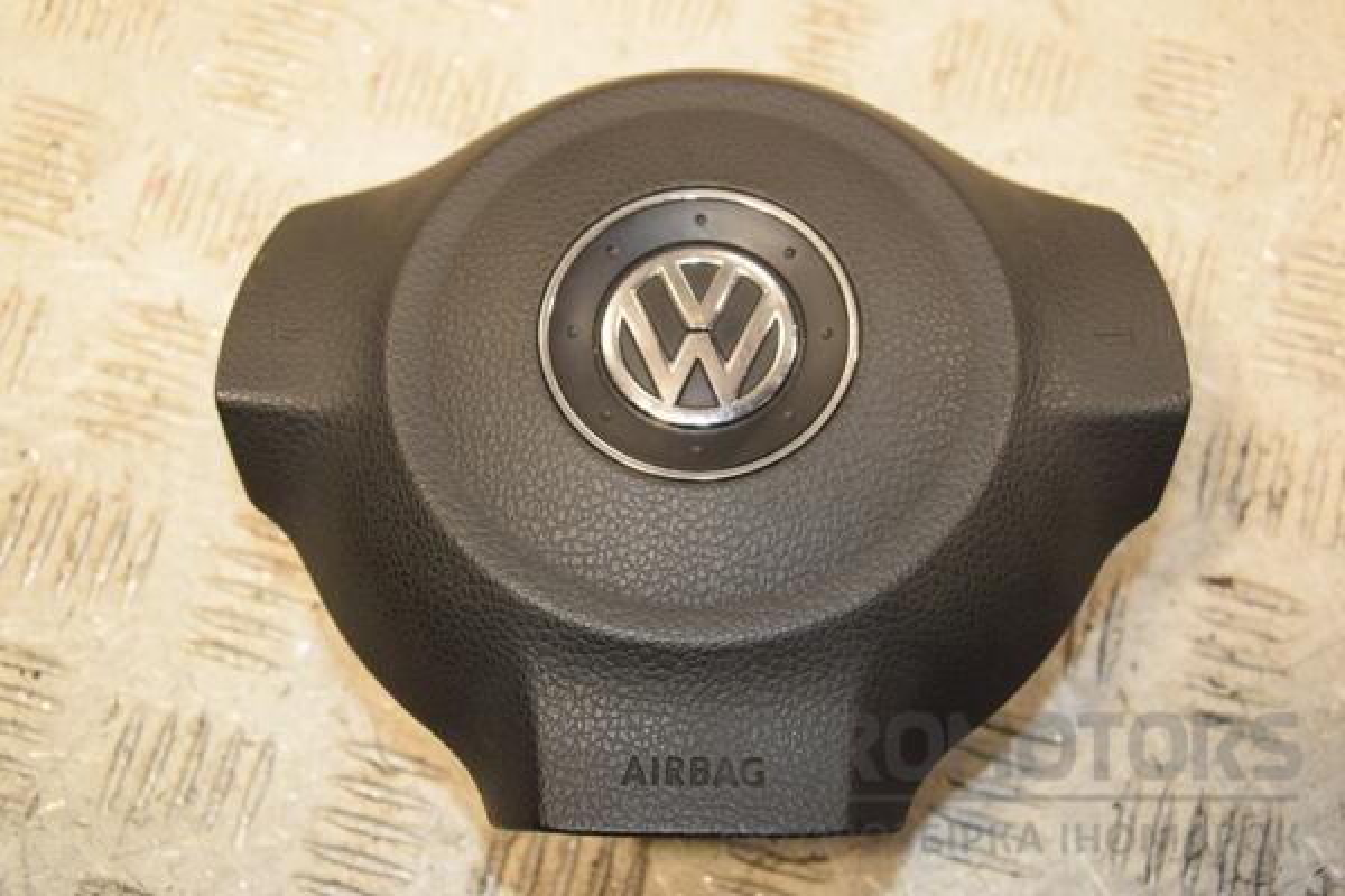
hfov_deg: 33.4
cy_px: 448
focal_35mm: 60
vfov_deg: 22.6
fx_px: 2241
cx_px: 672
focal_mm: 40
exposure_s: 1/200
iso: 800
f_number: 6.3
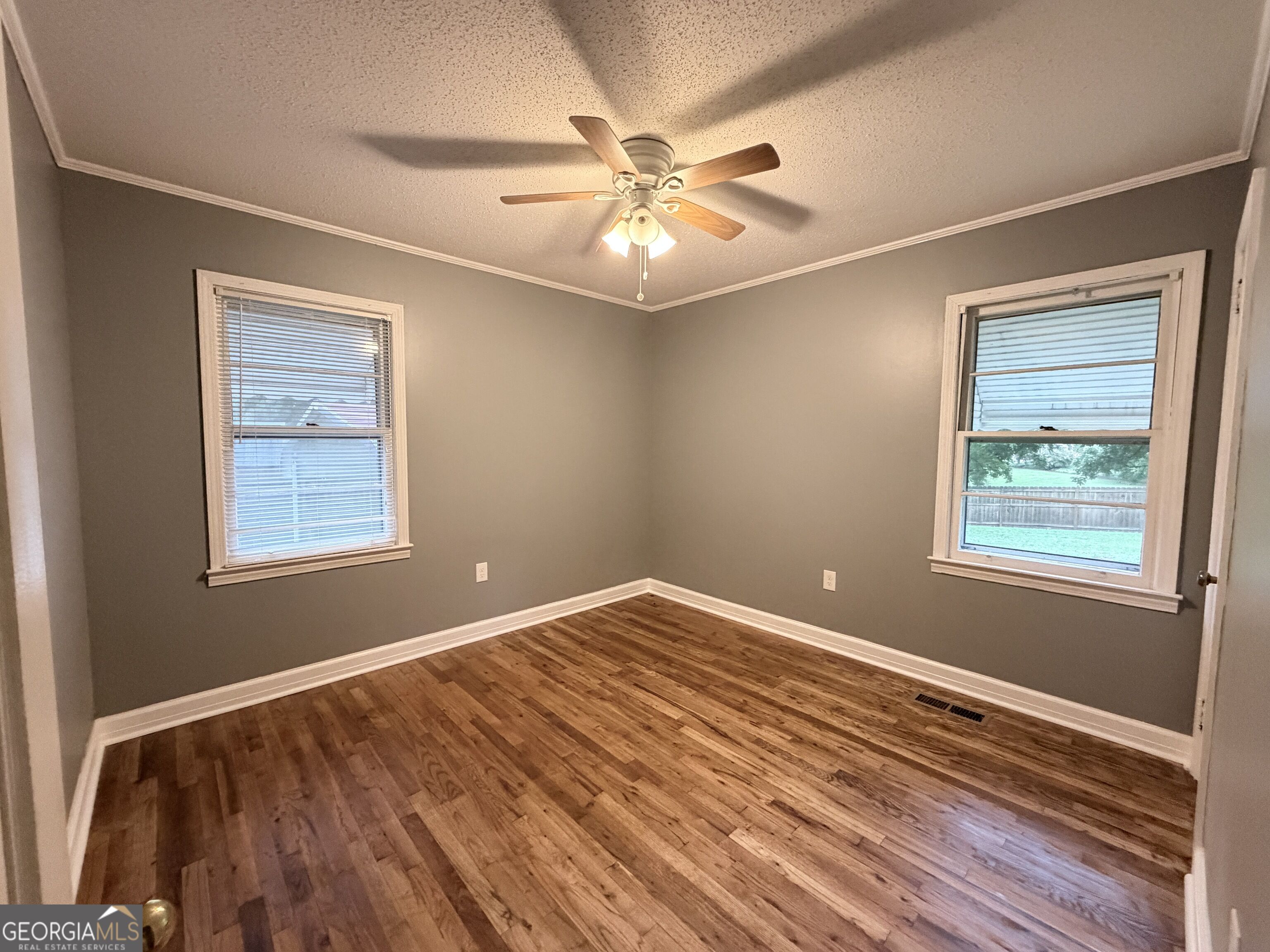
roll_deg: -0.1
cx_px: 635
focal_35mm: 14
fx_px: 514
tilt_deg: -4.1
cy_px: 476
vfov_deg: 85.7
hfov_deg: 102.1
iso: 500
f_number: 2.2
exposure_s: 1/60
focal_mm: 2.22
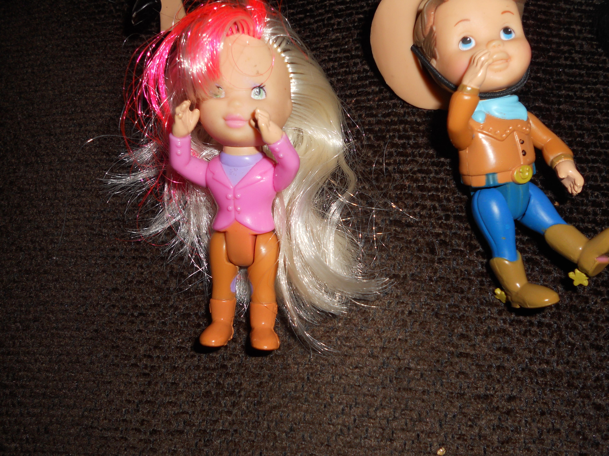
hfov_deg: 56.8
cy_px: 228
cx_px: 304
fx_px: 563
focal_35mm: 32
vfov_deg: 44.2
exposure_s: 1/25
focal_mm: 5.8
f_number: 8.8
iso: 80
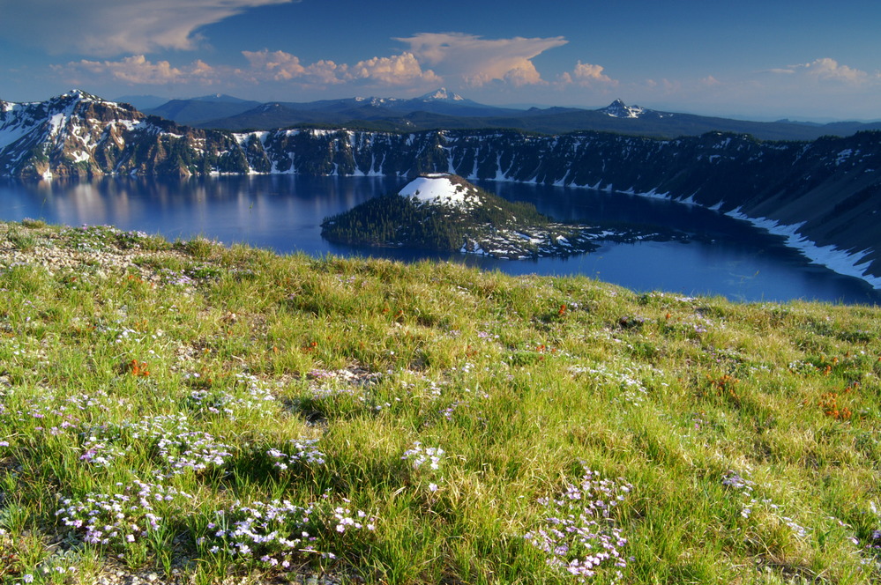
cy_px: 292
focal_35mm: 36
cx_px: 440
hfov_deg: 53.2
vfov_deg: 36.8
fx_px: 880
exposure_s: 1/5
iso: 200
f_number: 22
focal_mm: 24
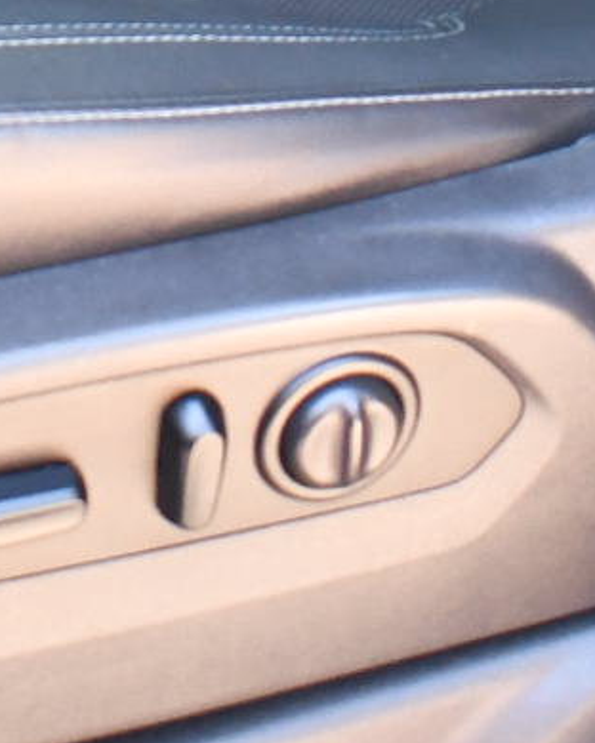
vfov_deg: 9.8
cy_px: -808
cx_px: 21
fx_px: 3984
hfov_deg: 8.5
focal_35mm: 181
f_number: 4.5
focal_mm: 18
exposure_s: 1/60
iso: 800
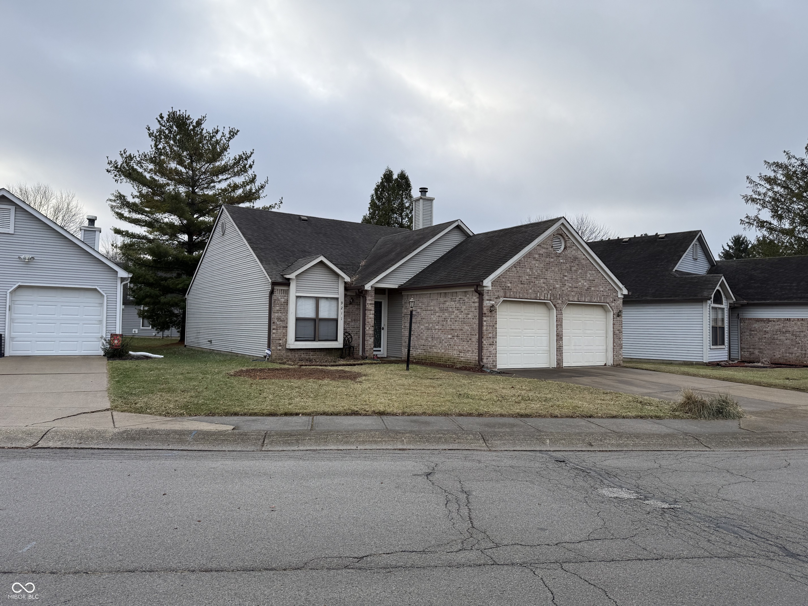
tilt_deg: +3.2
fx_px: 560
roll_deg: -1.1
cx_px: 404
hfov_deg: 71.6
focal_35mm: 24
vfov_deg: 56.8
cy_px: 303
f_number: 1.78
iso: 80
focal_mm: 6.76
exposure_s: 1/920
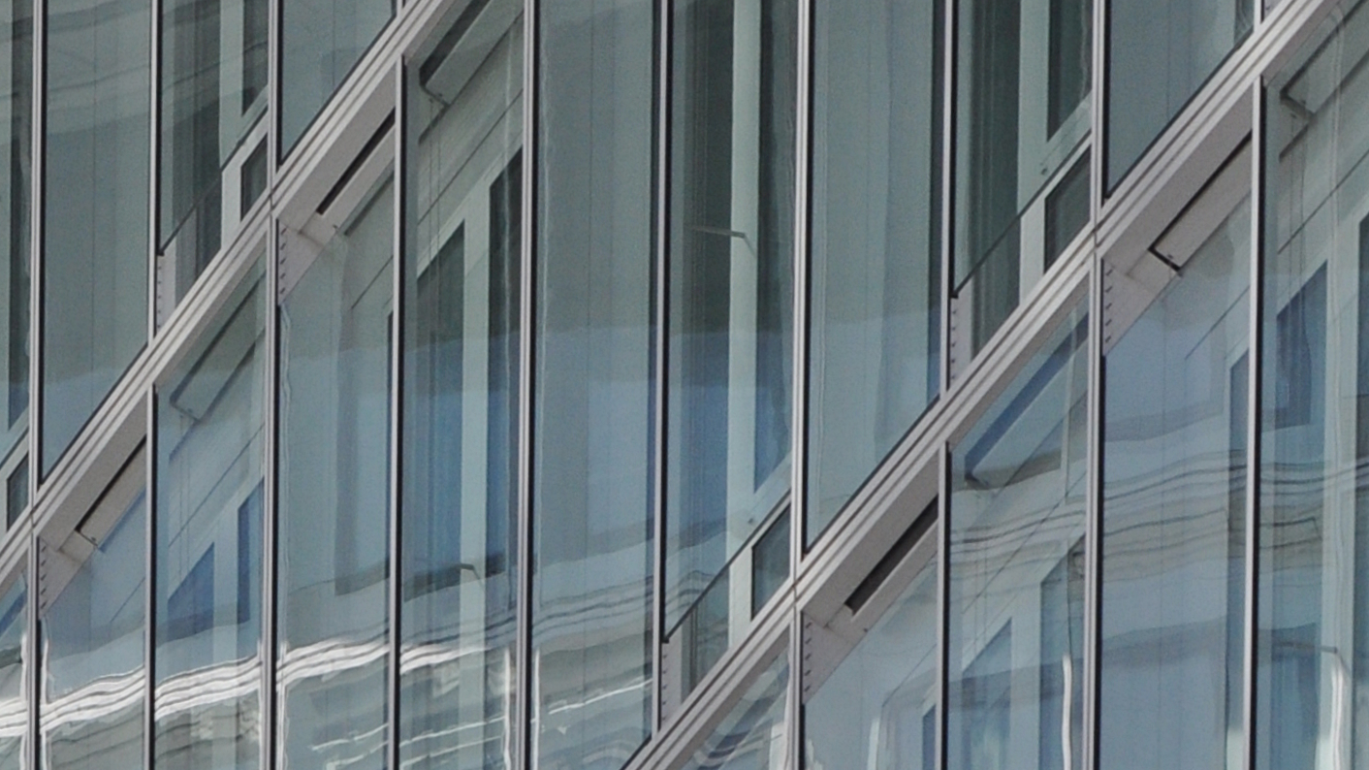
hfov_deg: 3.8
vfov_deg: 2.1
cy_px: 1813
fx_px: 20762
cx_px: 511
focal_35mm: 572
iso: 400
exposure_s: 1/1250
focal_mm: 120
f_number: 9
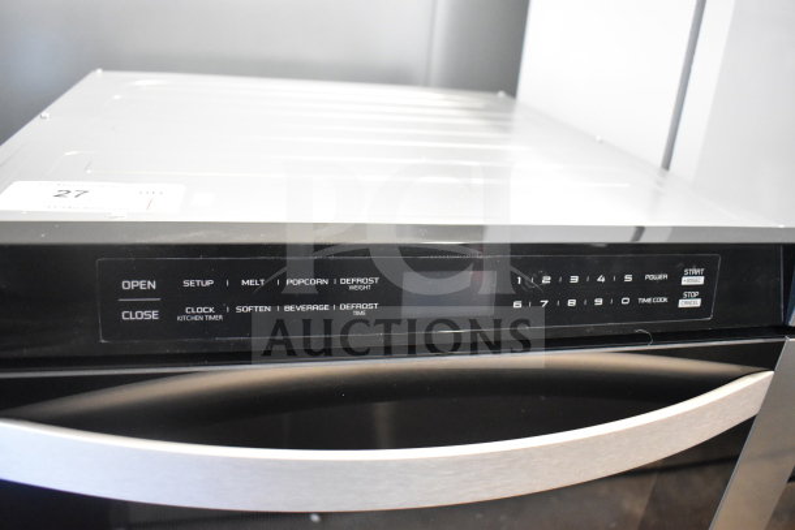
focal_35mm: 30
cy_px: 265
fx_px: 663
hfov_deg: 61.9
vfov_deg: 43.6
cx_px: 398
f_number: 4.5
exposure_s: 1/80
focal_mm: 20
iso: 6400
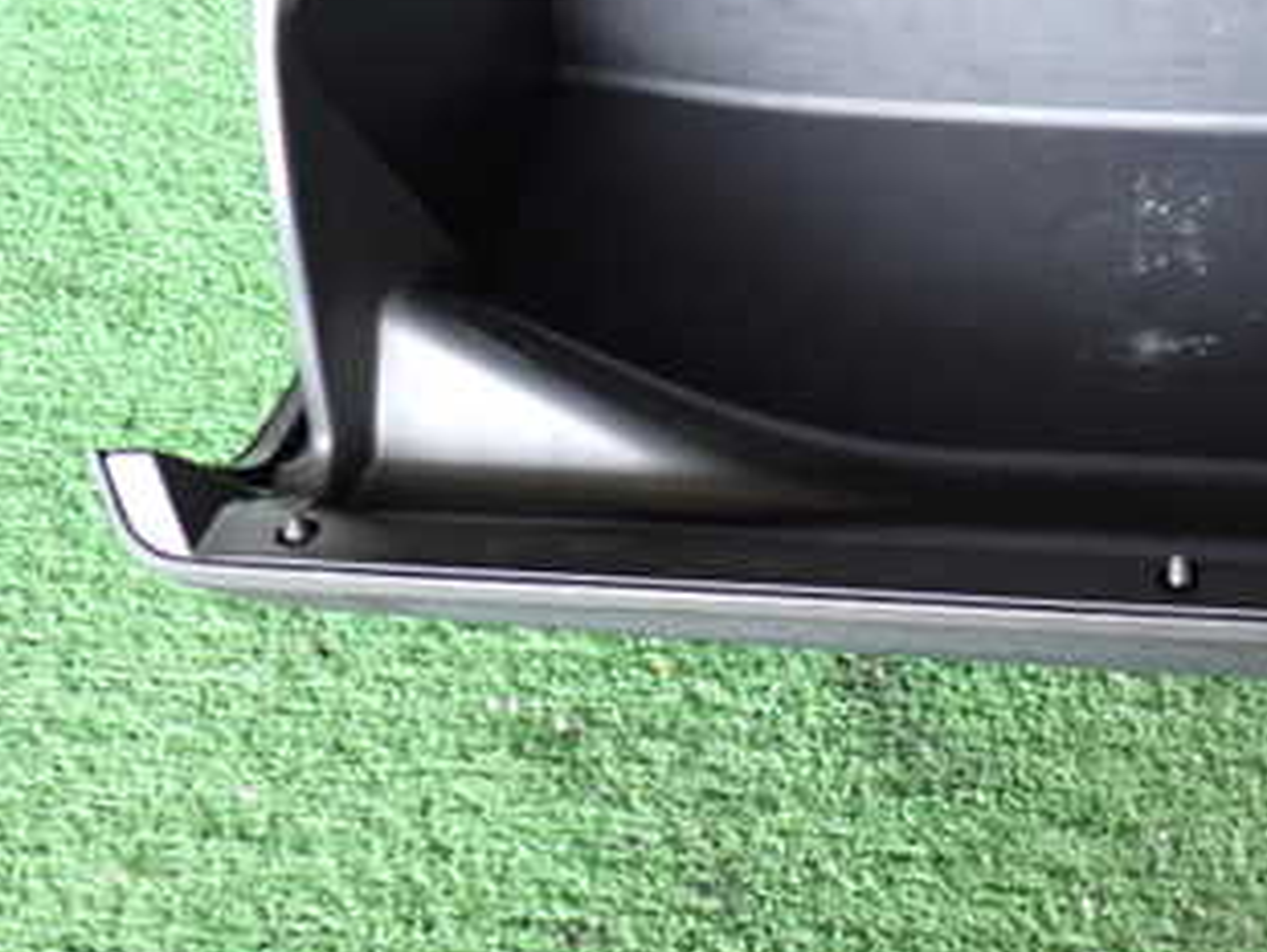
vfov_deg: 24.9
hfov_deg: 31.5
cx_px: 1157
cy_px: 200
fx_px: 2125
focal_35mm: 58
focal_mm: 5.4
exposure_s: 1/30
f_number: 2.3
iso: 320
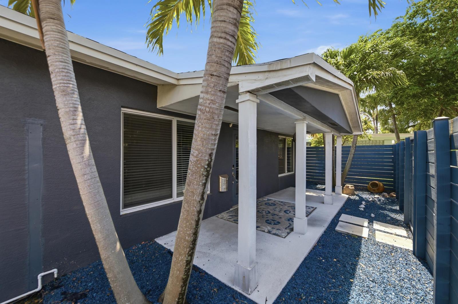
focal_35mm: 14
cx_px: 229
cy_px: 152
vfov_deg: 81.0
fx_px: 178
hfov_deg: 104.3
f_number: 8
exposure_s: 1/2000
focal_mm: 14
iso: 400
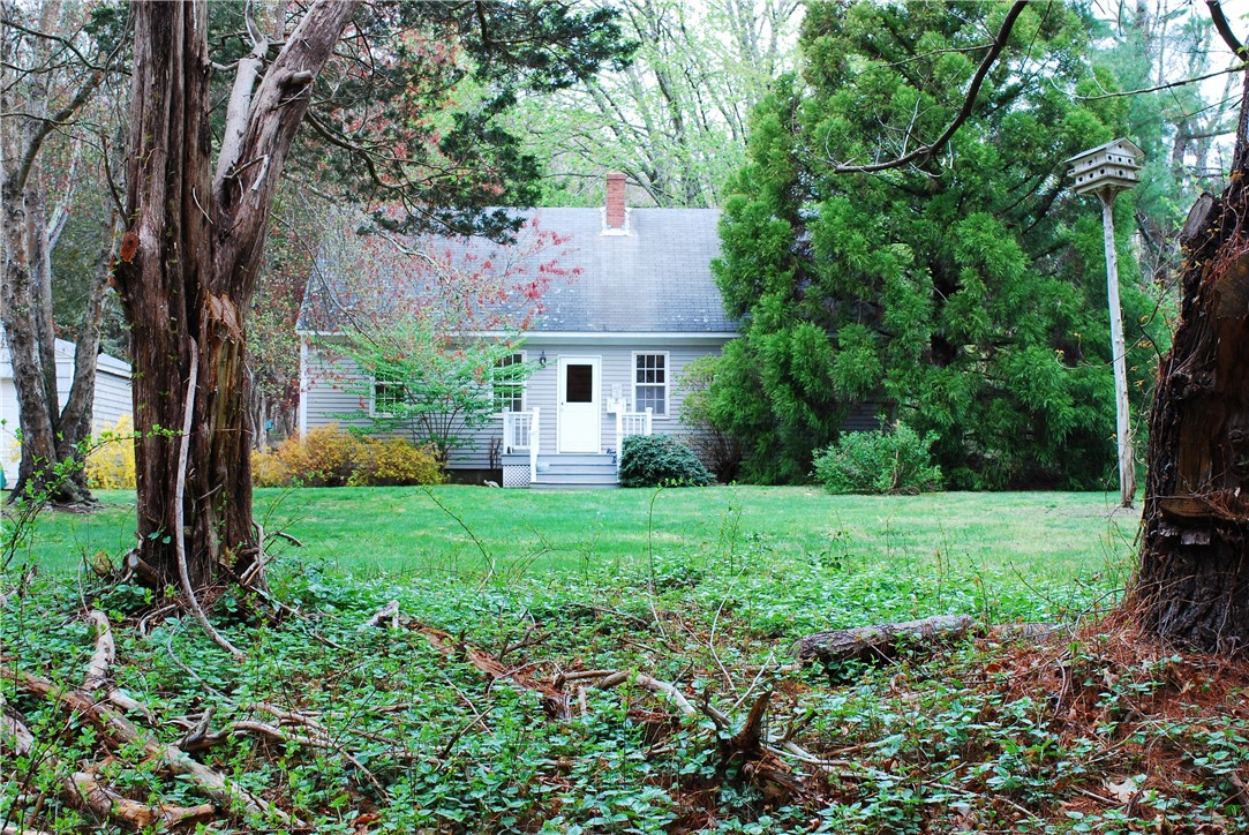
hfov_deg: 44.9
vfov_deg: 30.9
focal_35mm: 44
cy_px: 418
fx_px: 1510
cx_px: 624
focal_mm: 29
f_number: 9
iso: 400
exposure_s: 1/25
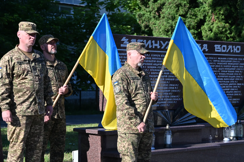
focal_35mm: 100
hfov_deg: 20.4
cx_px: 122
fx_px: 677
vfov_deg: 13.7
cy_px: 81
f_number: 5.6
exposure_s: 1/500
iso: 200
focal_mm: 100
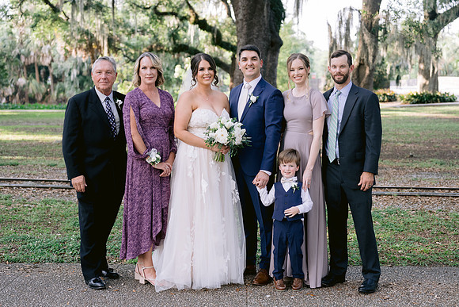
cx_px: 227
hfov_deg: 35.4
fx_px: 719
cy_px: 173
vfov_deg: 24.0
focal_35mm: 56
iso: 400
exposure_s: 1/400
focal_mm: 50
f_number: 2.8
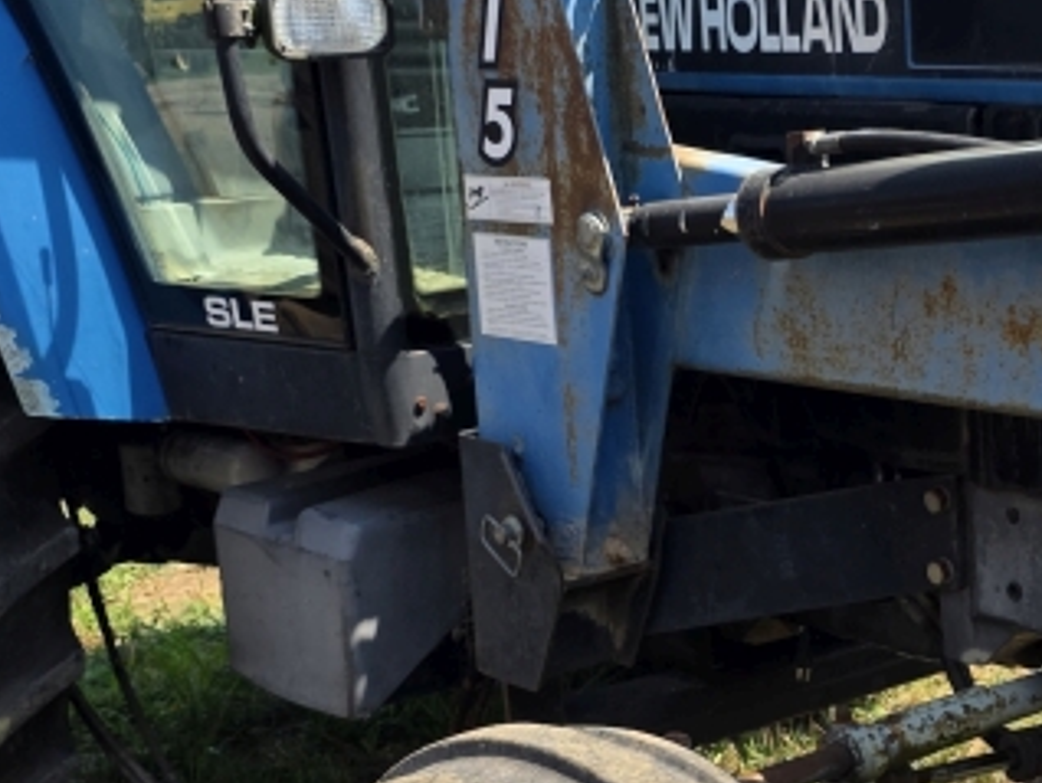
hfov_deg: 25.6
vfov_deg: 19.7
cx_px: 917
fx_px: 2229
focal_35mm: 74
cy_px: 632
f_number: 1.7
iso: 80
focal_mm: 6.3
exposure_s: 1/2643
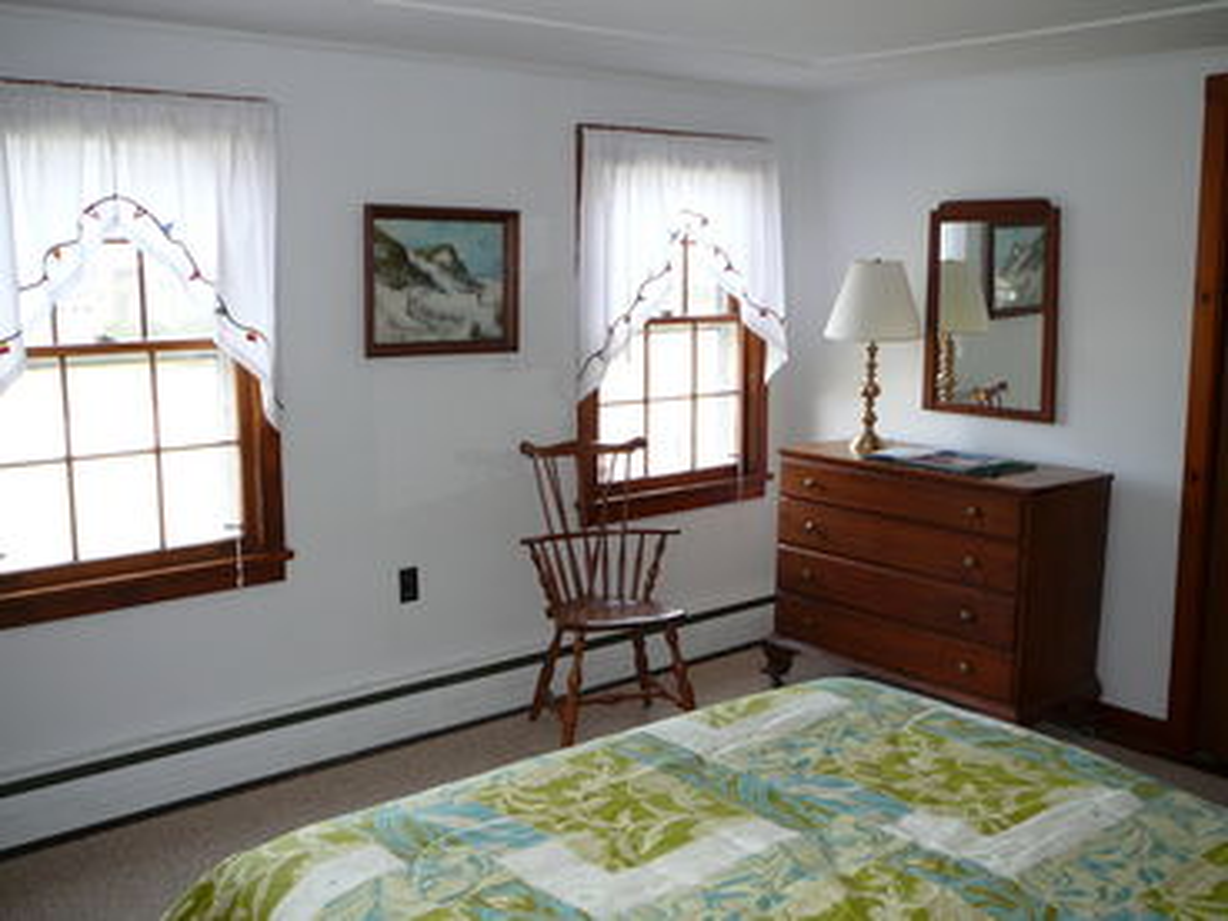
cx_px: 614
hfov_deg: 52.6
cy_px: 460
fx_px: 1242
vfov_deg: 40.7
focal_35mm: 35
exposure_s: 1/40
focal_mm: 5.2
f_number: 2.8
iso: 100
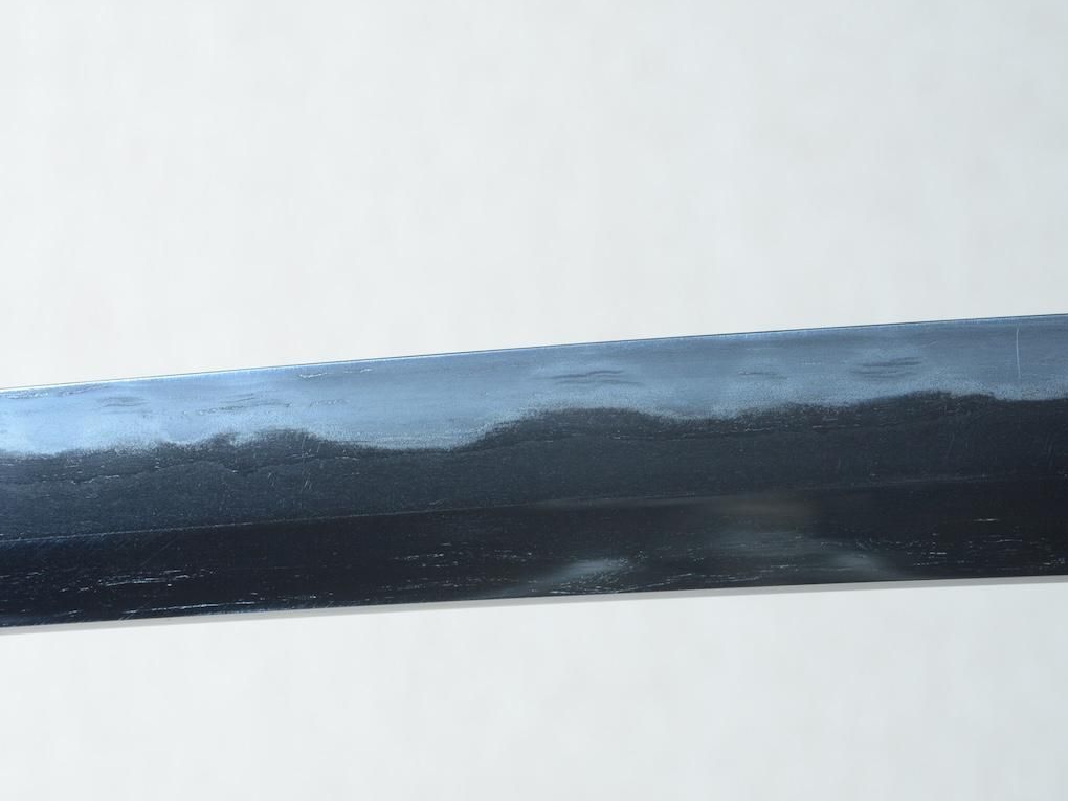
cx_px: 616
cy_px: 400
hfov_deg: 11.1
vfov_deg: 8.3
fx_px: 5492
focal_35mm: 178
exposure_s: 1/1.6
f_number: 11
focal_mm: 90
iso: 400
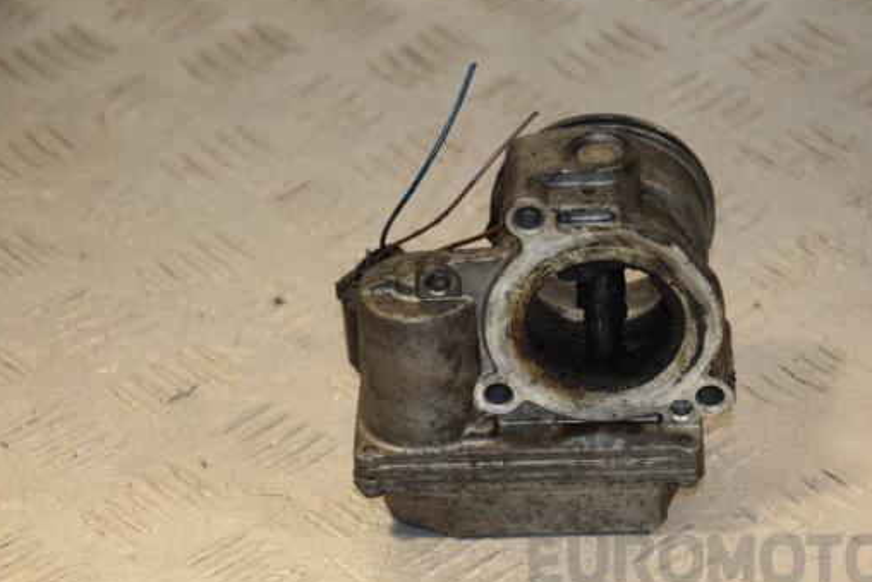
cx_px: 496
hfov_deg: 13.6
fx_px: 3648
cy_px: 331
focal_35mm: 151
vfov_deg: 9.1
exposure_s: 1/200
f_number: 5.6
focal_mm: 85
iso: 800
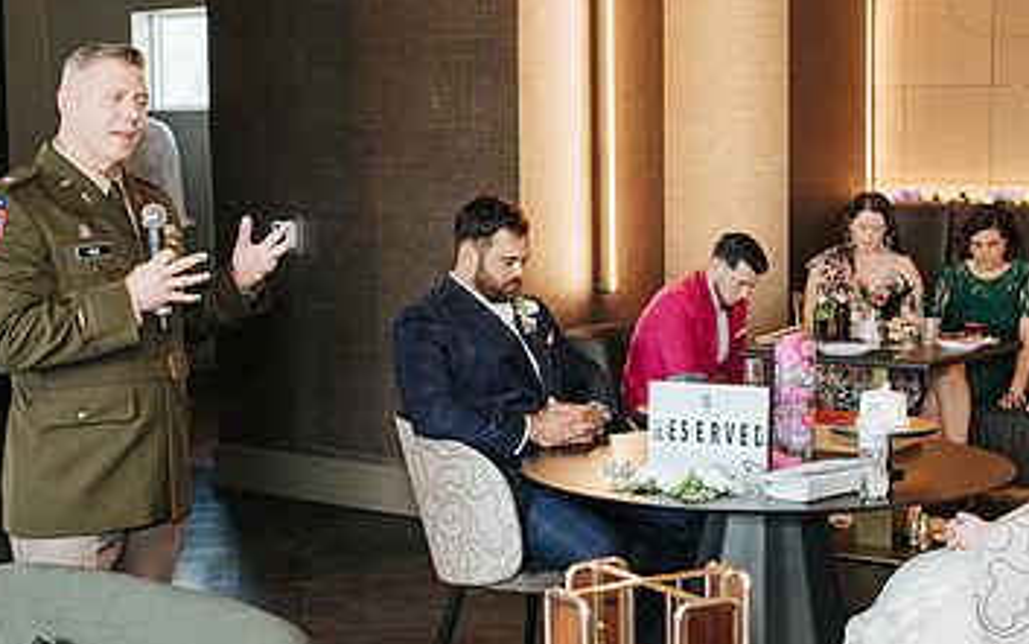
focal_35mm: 66
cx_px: 624
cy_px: 365
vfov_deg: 19.7
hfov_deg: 31.0
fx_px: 1852
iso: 1000
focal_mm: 35
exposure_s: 1/200
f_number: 3.5
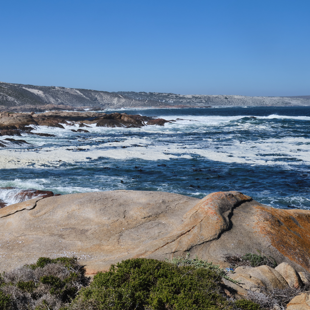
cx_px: 42
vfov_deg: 34.7
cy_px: 160
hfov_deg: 33.2
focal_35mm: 49
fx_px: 496
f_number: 13
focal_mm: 18
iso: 160
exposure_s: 1/160
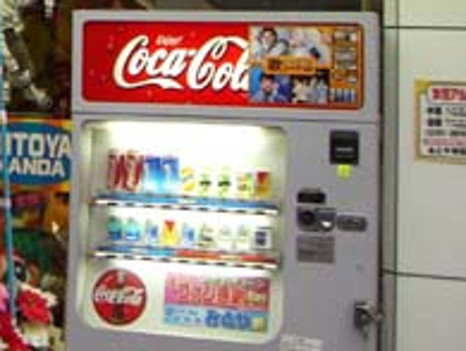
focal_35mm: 107
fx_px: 1443
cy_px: -106
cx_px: -172
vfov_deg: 13.4
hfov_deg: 17.1
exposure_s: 1/40
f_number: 2.7
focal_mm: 6.2
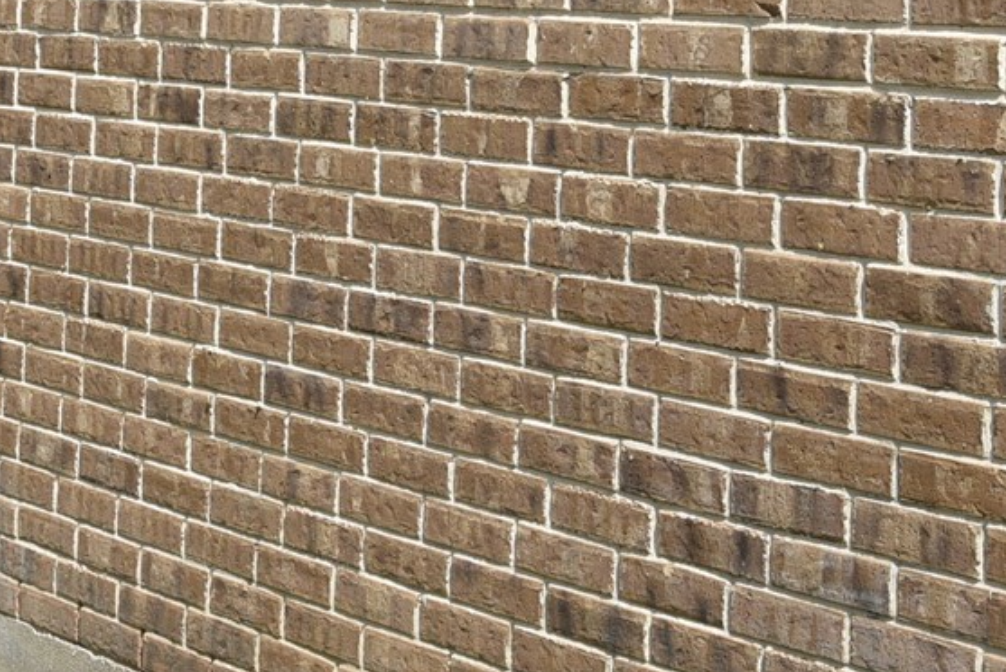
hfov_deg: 18.1
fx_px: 3159
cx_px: 378
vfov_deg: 11.7
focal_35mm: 113
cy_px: -246
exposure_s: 1/60
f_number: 16
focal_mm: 29
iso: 100
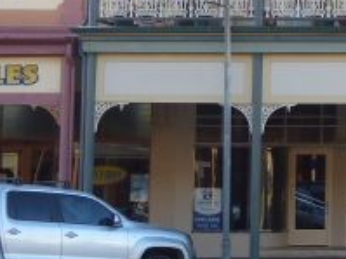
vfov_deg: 11.0
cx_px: 551
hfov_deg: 13.6
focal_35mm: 135
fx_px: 1349
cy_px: 116
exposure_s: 1/80
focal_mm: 7.2
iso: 80
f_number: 3.8
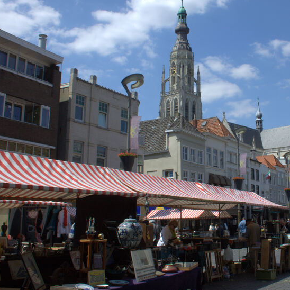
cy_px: 119
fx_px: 427
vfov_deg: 37.4
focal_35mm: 45
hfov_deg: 36.7
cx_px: 215
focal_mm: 18
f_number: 16
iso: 125
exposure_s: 1/80
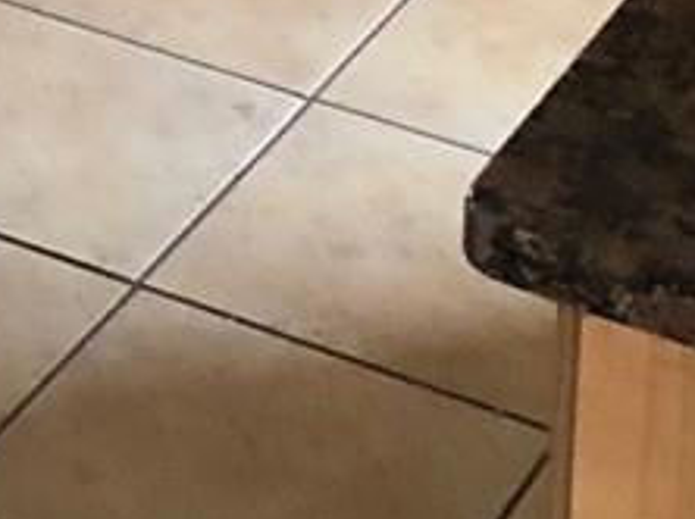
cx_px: -394
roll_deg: +0.0
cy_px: -1341
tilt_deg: -11.6
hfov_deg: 9.5
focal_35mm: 202
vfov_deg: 6.4
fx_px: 4051
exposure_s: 1/15
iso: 50
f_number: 1.8
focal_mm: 3.99
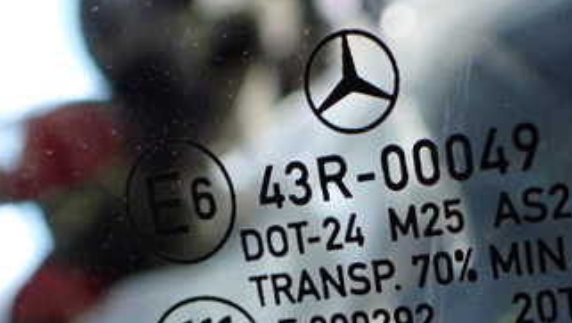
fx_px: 926
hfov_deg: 33.7
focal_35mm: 61
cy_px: 339
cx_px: 419
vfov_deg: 19.1
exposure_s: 1/30
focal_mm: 5.4
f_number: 2.3
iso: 800
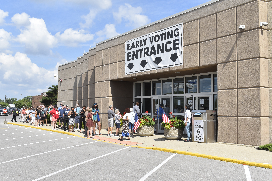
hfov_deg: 45.0
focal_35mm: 44
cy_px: 90
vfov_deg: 30.8
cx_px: 136
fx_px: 329
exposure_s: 1/400
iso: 200
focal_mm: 29
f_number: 10
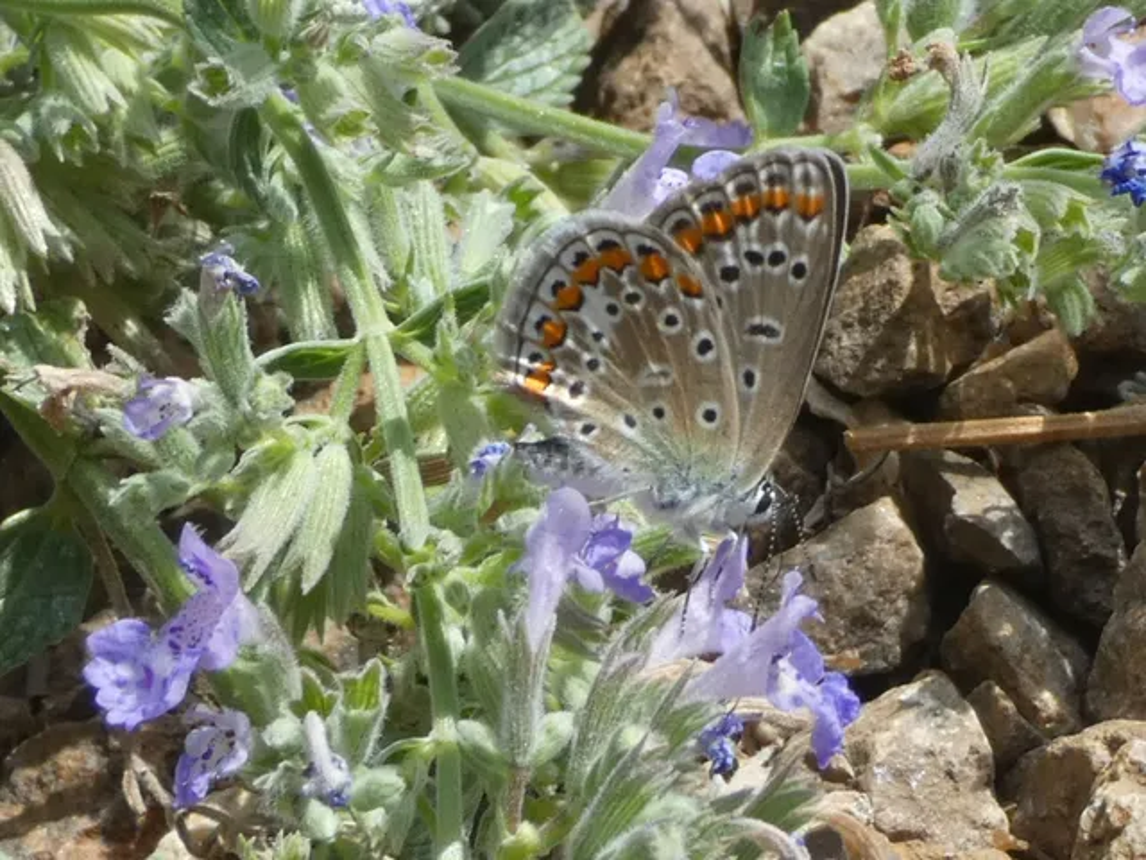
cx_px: 573
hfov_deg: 13.7
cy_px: 430
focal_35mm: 144
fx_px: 4767
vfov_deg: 10.3
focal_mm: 25.8
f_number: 5.3
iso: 80
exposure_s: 1/125
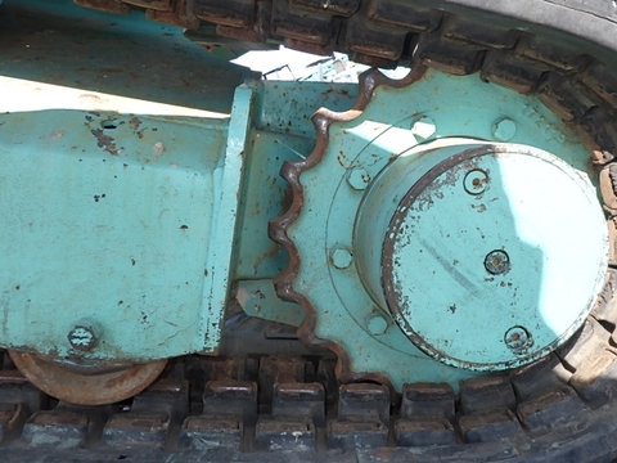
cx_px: 308
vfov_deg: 49.7
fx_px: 499
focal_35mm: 28
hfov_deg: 63.4
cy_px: 232
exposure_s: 1/200
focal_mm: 5
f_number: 4.2
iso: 125
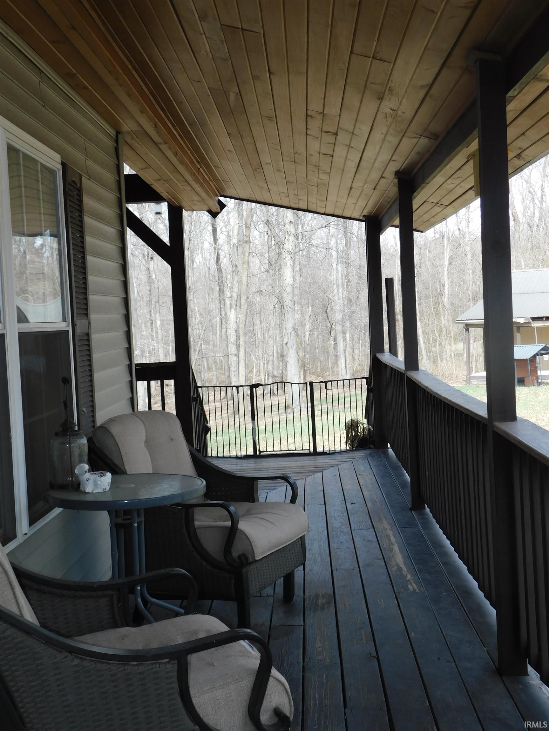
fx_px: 952
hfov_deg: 32.2
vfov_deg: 42.1
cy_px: 366
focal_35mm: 45
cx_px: 274
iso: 125
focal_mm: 8
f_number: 3.7
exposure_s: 1/160
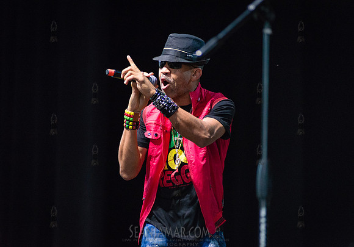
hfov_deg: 10.6
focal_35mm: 191
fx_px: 1904
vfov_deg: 7.4
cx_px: 169
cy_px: 124
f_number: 2.8
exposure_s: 1/320
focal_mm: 185
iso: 4000
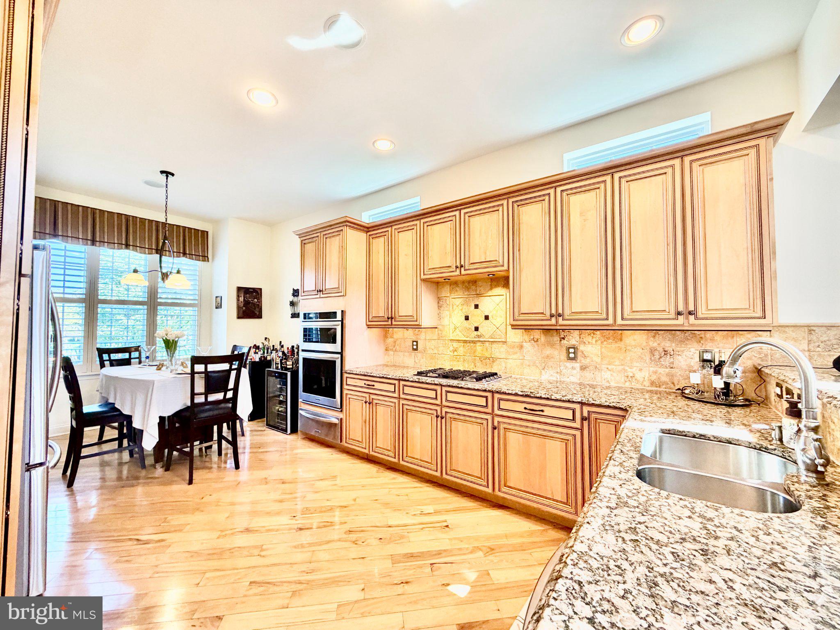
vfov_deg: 85.7
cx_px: 420
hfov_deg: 102.1
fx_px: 340
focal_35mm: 14
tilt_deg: +0.8
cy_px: 315
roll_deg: +0.1
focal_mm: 2.22
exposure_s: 1/120
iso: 250
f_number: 2.2
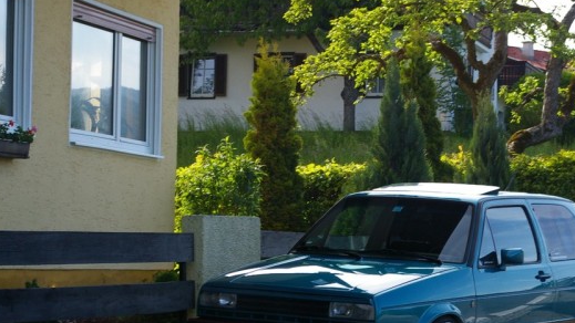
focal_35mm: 121
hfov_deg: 17.7
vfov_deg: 10.0
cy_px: 231
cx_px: 312
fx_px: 1845
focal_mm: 50
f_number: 8
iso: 200
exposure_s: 1/125
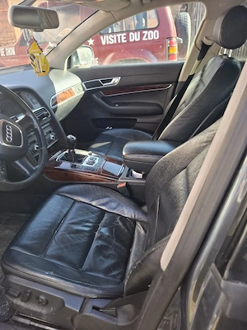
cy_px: 165
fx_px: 219
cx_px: 124
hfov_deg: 58.9
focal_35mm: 23
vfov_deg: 73.9
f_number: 1.8
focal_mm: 5.54
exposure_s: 1/100
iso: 50
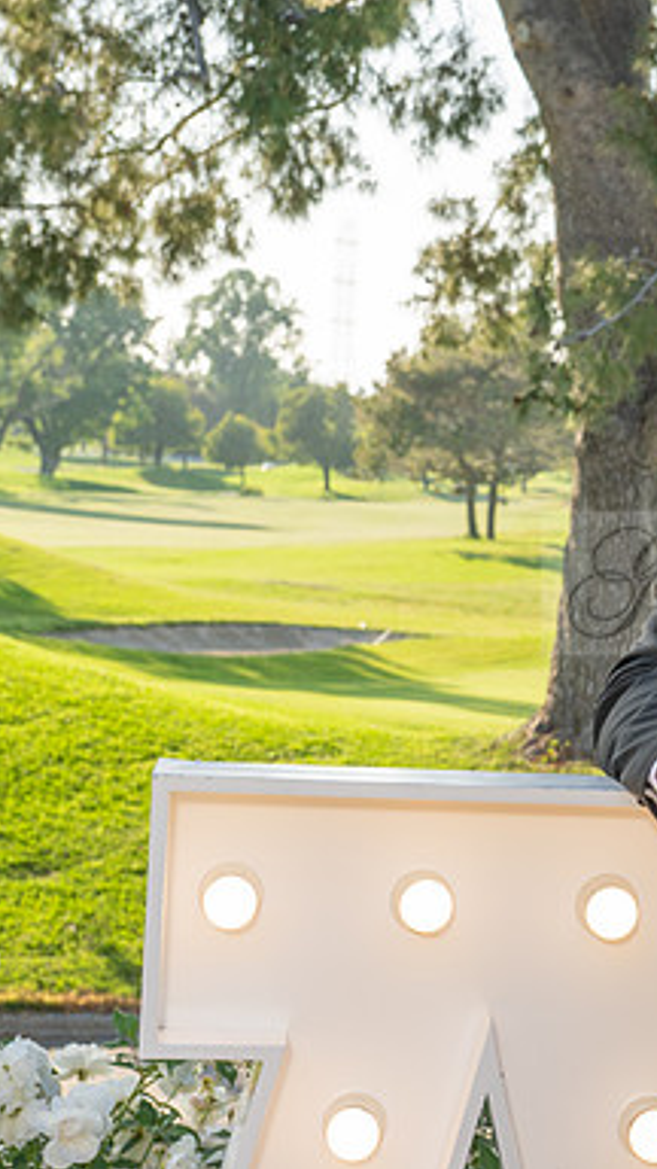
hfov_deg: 12.4
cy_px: 583
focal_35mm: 95
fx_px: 2942
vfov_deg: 22.5
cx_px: 806
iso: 200
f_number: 9
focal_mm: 60
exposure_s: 1/200
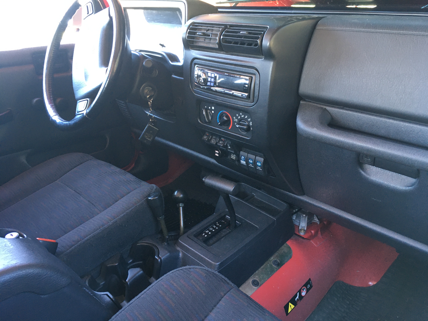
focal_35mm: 29
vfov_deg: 48.2
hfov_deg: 61.7
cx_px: 214
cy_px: 160
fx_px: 359
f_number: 2.2
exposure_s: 1/30
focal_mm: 4.15
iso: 100
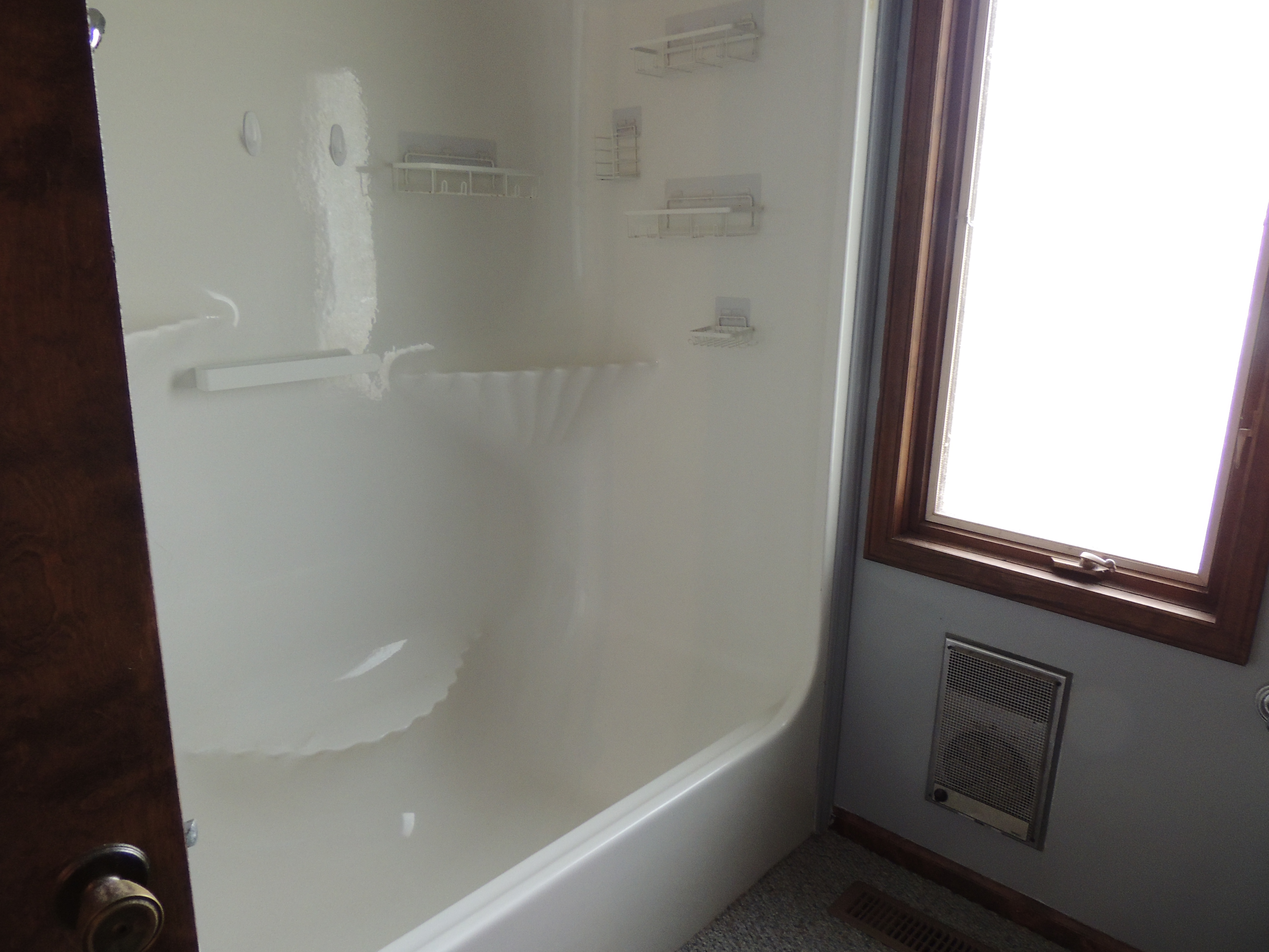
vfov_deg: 56.8
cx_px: 634
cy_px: 476
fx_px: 880
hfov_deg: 71.6
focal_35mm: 24
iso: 320
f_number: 3
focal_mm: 4.3
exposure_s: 1/30
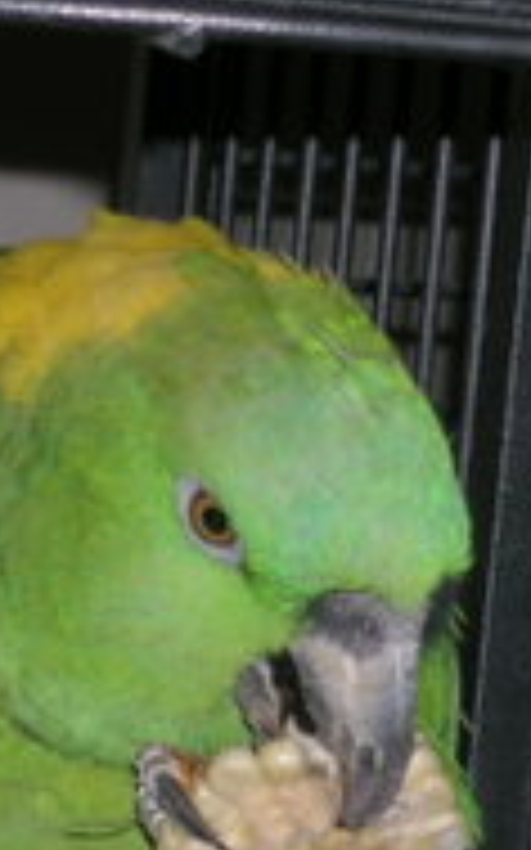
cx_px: 248
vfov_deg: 6.4
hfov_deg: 4.0
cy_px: 663
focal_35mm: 326
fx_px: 7554
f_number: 4.6
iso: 50
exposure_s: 1/121
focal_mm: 24
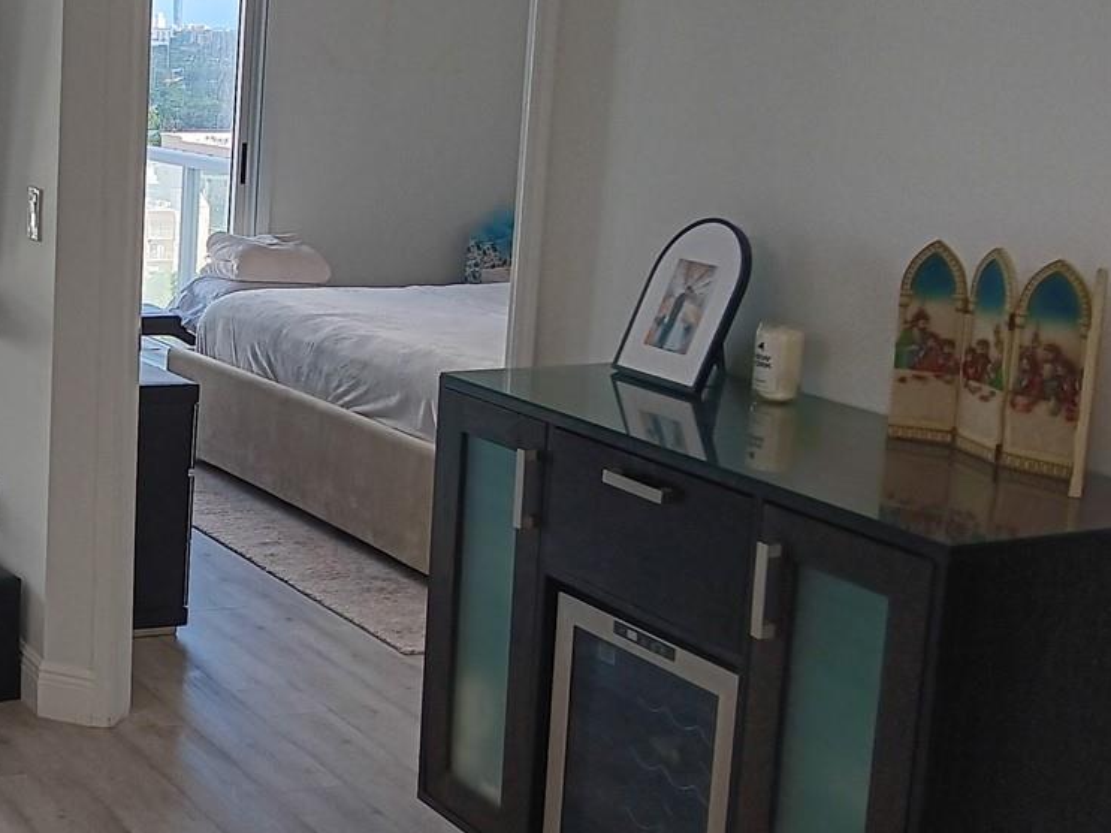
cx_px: 15
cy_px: 342
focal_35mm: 56
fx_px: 1797
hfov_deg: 31.9
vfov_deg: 26.1
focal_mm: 3.98
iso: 80
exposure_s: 1/30.3
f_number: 1.8
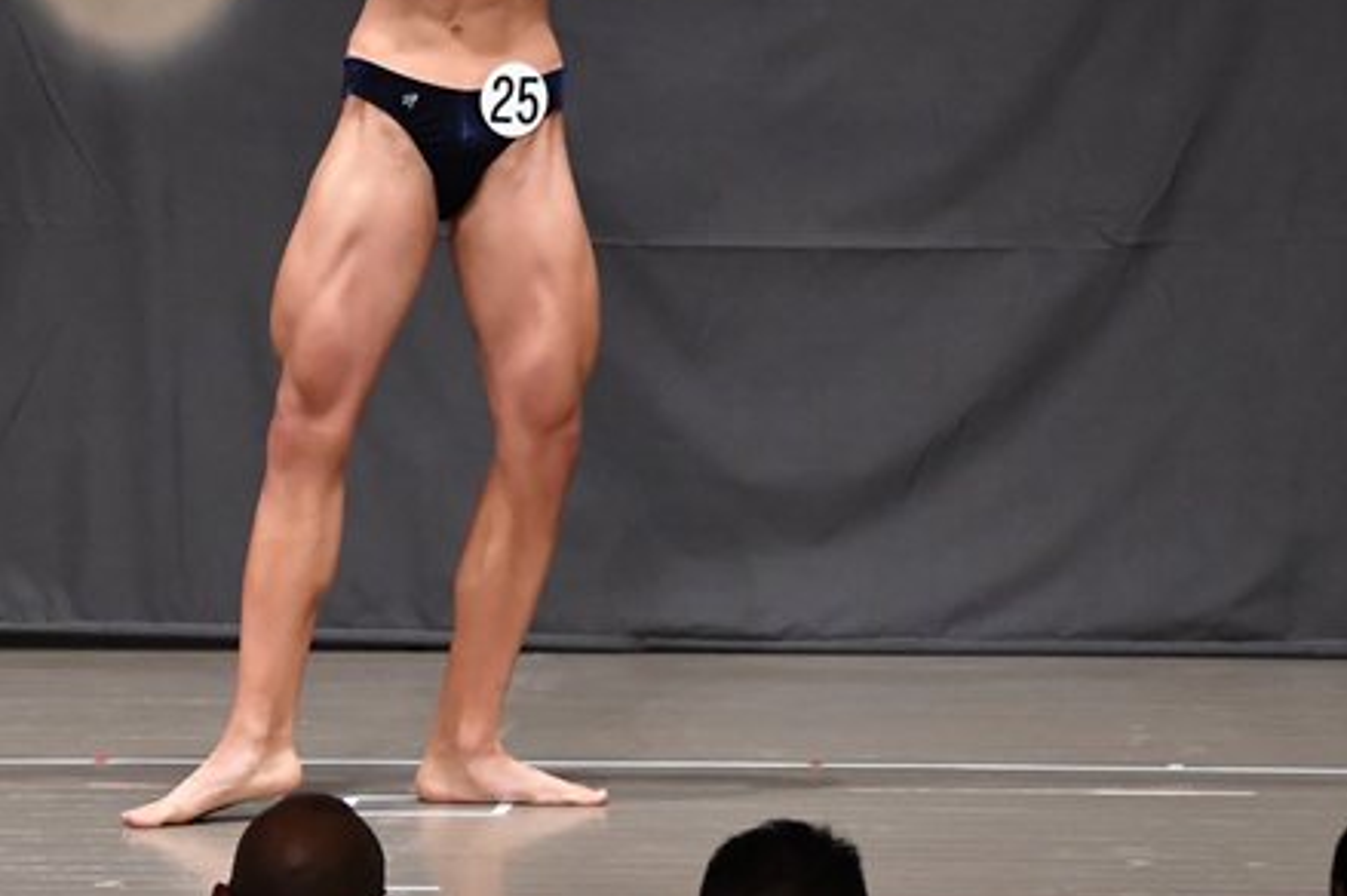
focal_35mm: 357
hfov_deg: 5.8
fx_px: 13347
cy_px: 156
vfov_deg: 3.8
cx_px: 351
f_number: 5.6
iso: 6400
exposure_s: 1/400
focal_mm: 135
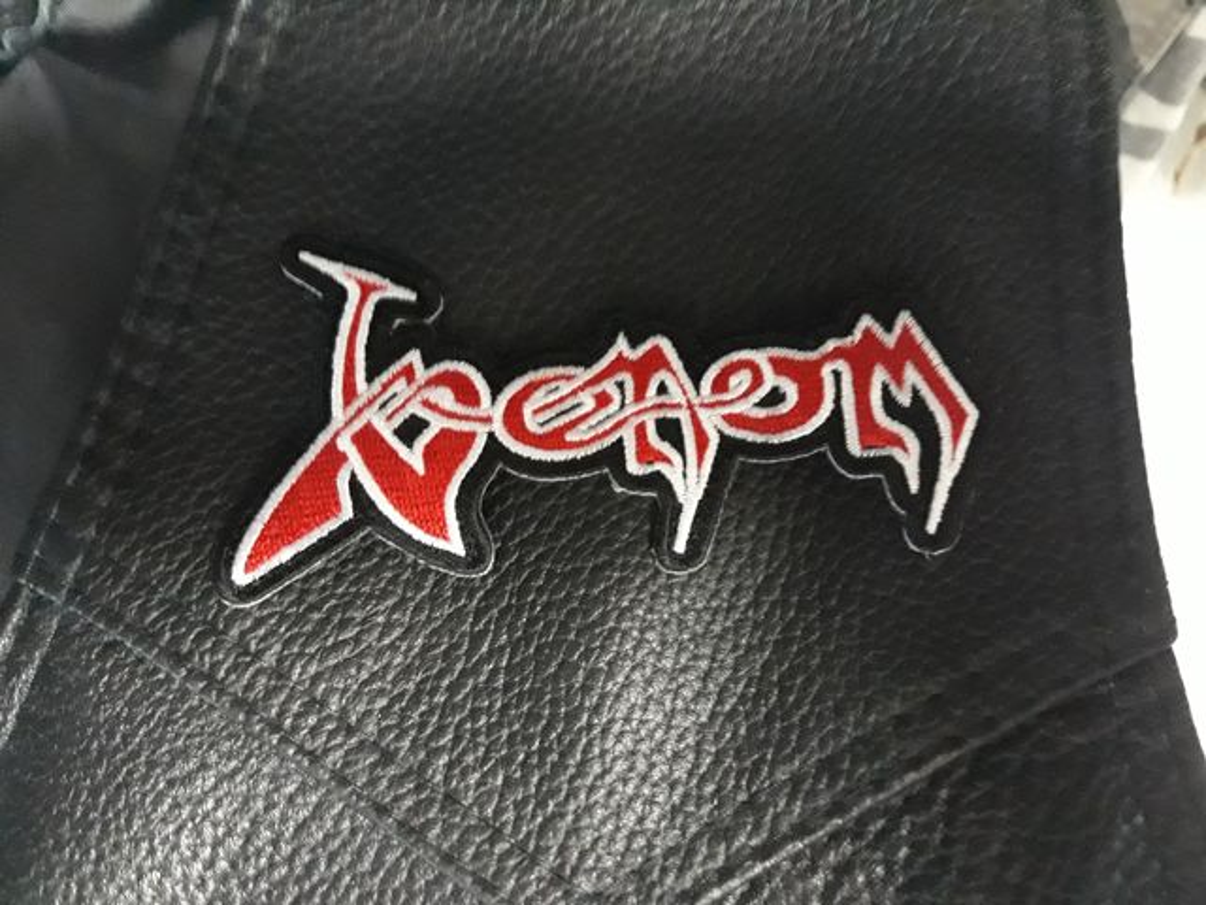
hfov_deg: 65.3
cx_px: 603
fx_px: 941
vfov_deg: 51.4
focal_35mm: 27
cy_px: 452
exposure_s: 1/17
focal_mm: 3.71
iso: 800
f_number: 1.7
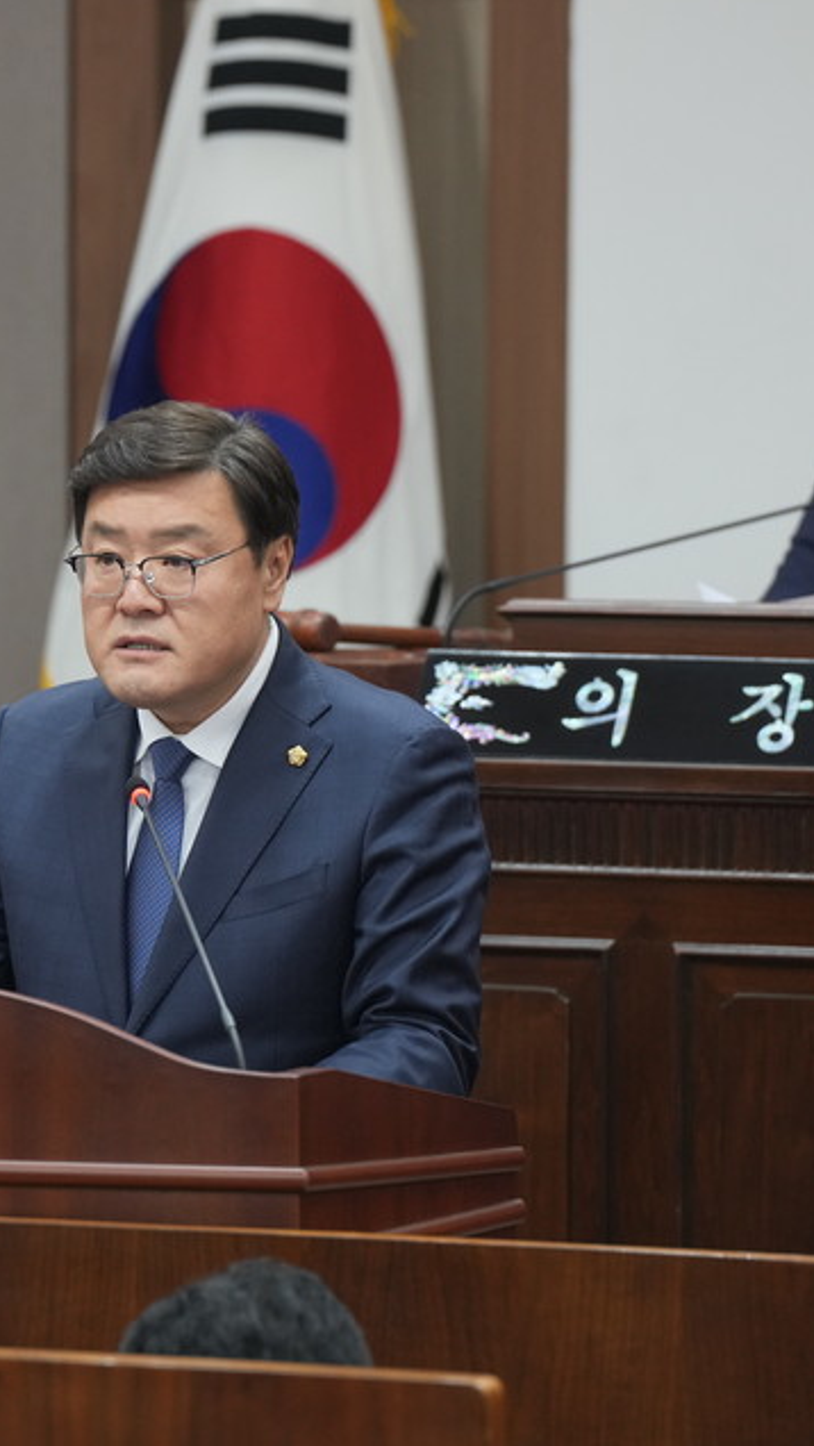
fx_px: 12119
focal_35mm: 316
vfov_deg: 6.8
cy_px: 721
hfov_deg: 3.8
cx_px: 82
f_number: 4
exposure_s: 1/160
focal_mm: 200
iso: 1600
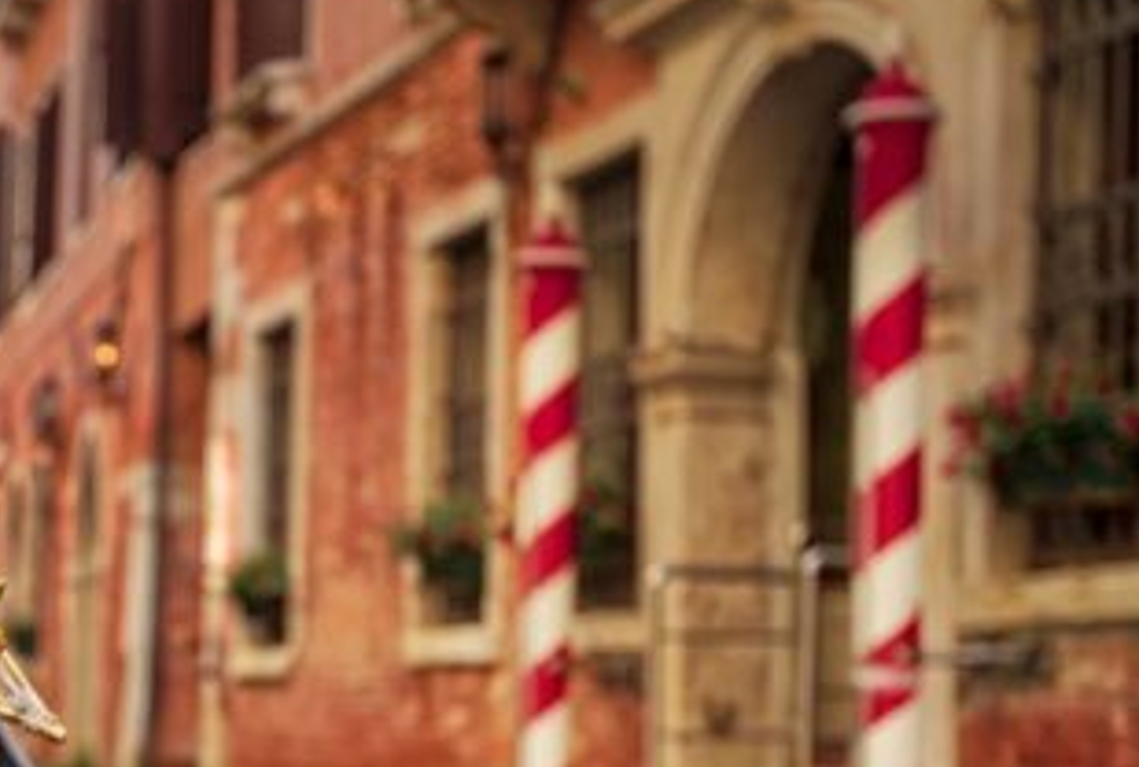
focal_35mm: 87
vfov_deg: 15.7
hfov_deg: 22.6
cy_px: 662
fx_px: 2761
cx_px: 66
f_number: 2.8
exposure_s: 1/160
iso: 80
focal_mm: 35
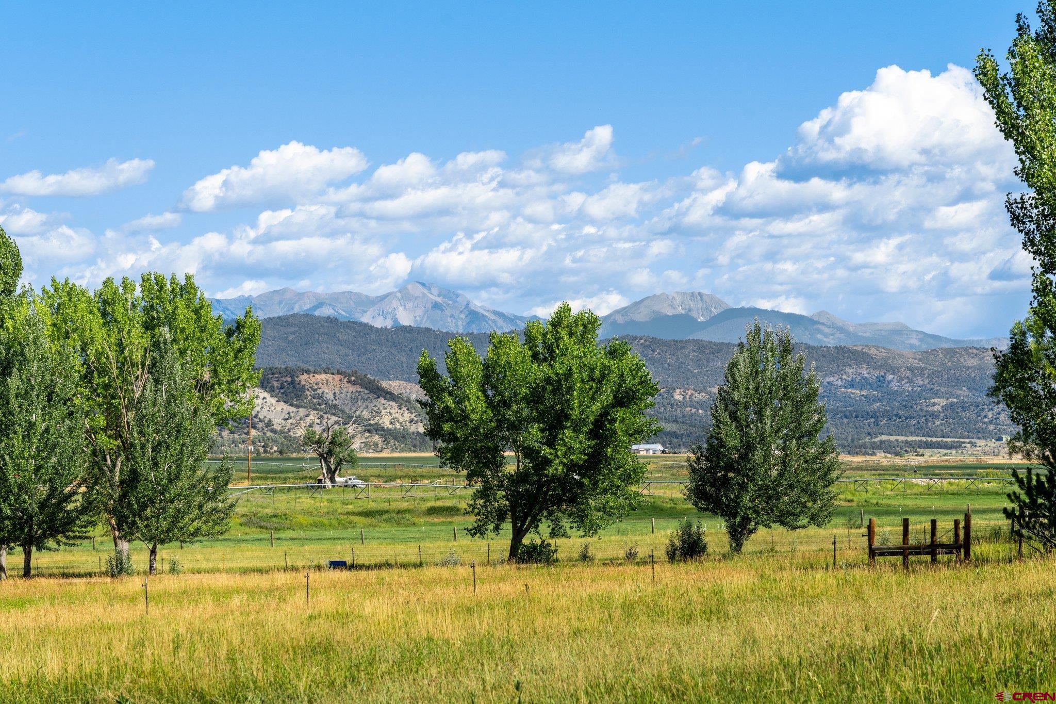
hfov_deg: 19.5
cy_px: 352
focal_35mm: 105
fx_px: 3080
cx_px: 528
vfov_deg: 13.0
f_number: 8
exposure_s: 1/1500
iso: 400
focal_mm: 105
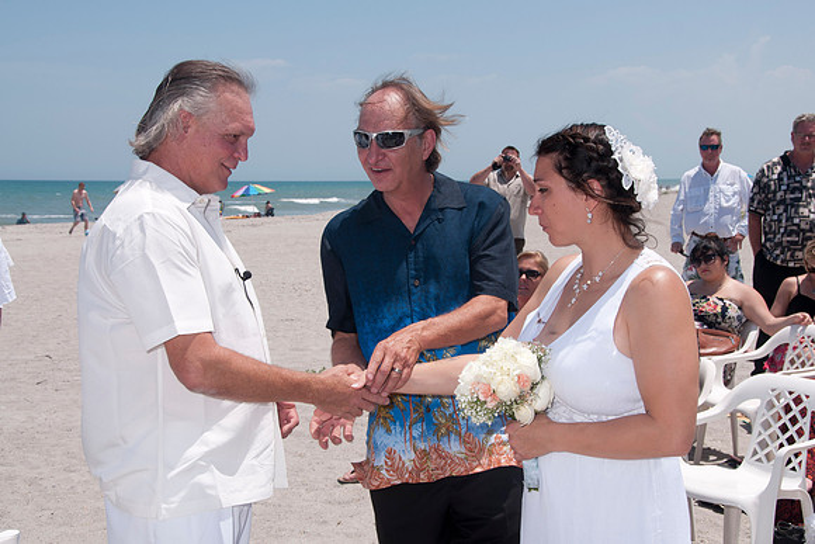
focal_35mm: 54
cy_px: 272
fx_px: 1227
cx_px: 416
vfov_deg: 25.0
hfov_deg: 36.8
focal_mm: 35
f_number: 11
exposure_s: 1/250
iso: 100
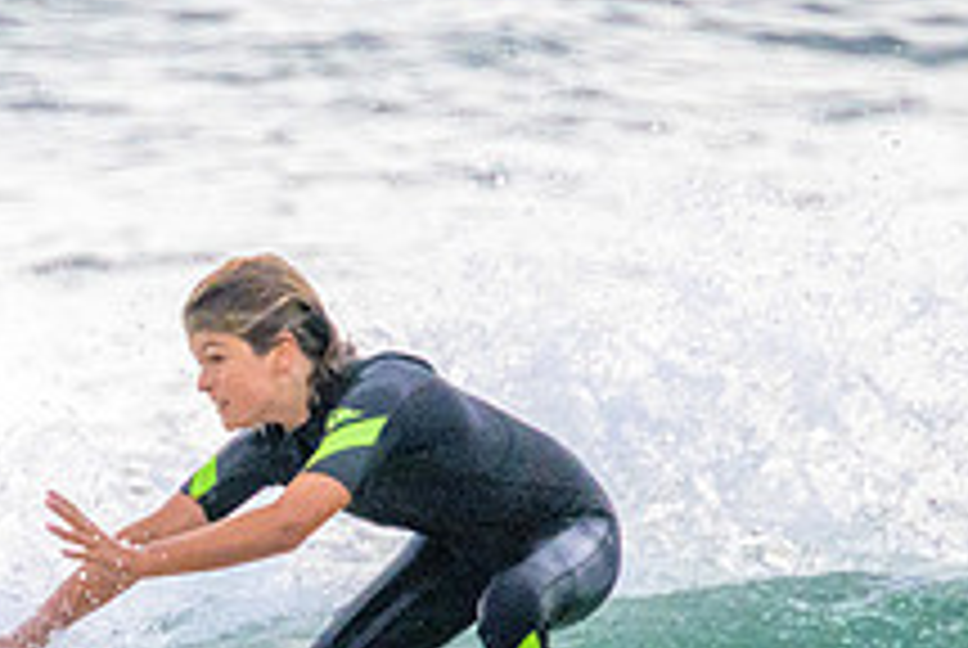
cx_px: 15
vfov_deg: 0.5
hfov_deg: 0.7
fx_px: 74098
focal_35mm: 2752
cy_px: 521
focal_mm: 800
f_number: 11
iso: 2500
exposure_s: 1/2000
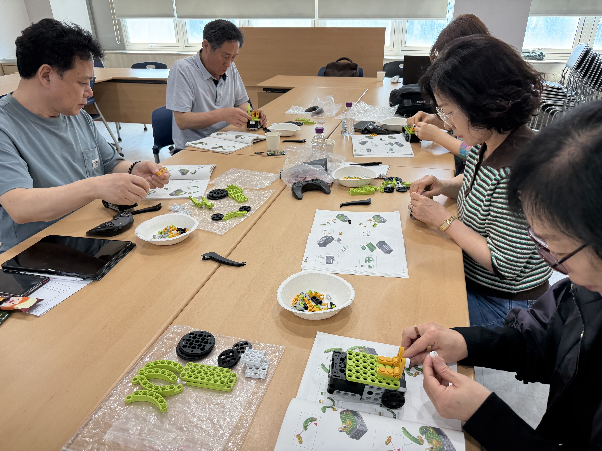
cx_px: 301
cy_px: 226
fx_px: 417
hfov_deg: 71.6
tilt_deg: -27.1
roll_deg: +0.2
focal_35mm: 24
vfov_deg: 56.8
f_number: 1.78
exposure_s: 1/120
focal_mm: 6.76
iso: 125
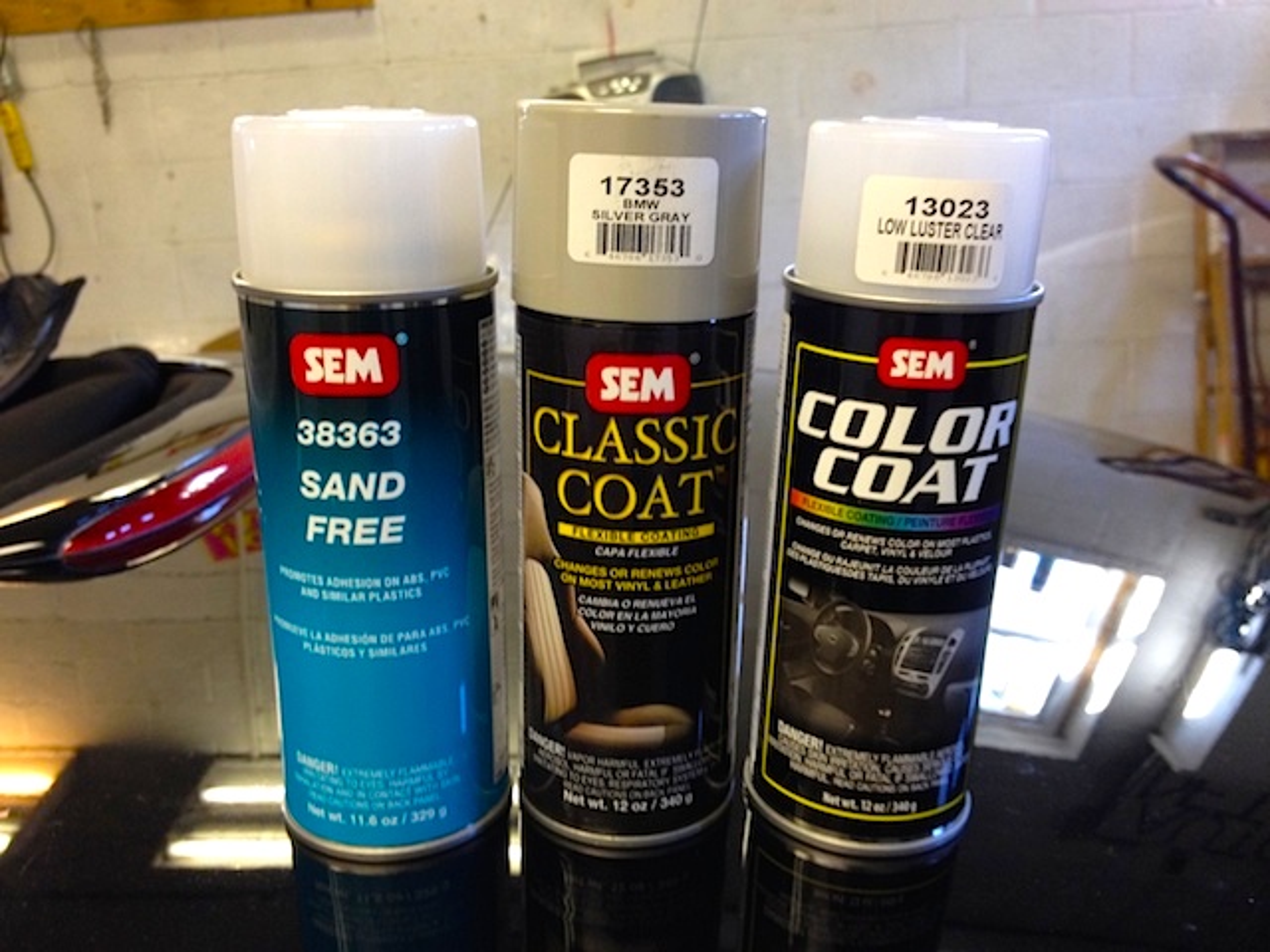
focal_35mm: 35
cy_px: 476
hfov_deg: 52.6
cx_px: 635
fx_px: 1284
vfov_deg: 40.7
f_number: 2.4
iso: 125
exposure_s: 1/20
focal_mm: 4.28
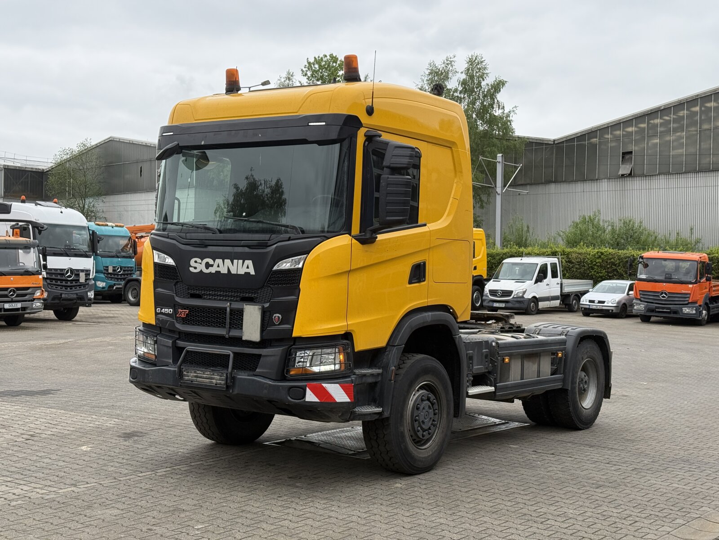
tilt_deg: +1.0
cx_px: 360
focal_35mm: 48
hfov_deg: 39.7
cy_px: 270
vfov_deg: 30.3
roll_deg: -1.6
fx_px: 997
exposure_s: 1/1000
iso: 100
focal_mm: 6.76
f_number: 1.78
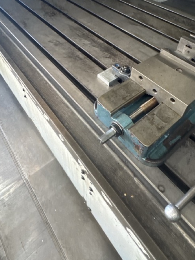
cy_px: 63
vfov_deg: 61.5
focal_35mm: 27
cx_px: 89
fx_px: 203
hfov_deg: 51.3
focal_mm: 2.22
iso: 320
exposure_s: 1/69
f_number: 2.2
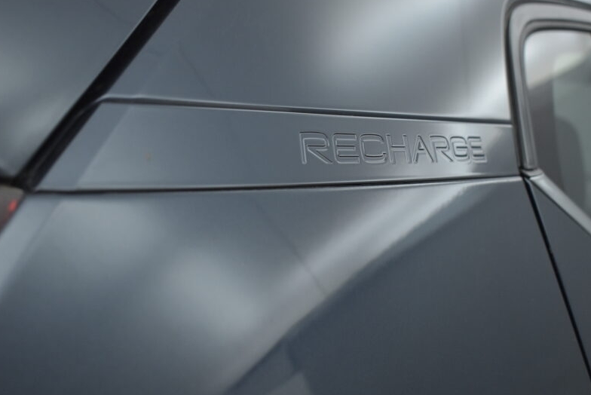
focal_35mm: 47
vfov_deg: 28.7
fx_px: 772
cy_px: 212
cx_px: 353
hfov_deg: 41.7
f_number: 4
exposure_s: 1/320
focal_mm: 24
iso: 1600
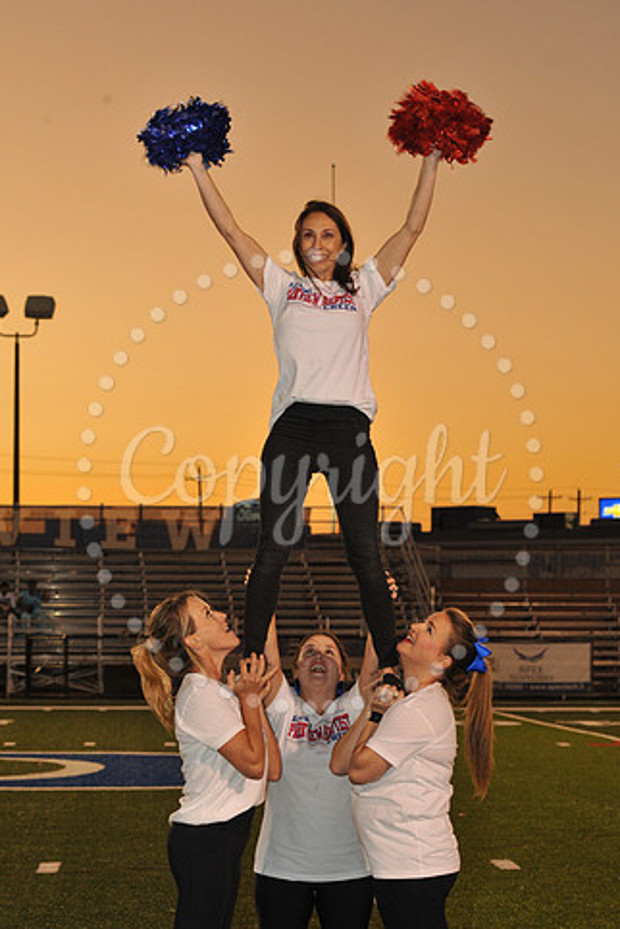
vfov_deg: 17.1
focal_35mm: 120
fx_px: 3100
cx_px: 310
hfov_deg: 11.4
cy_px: 479
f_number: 7.1
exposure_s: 1/125
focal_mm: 100
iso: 1600
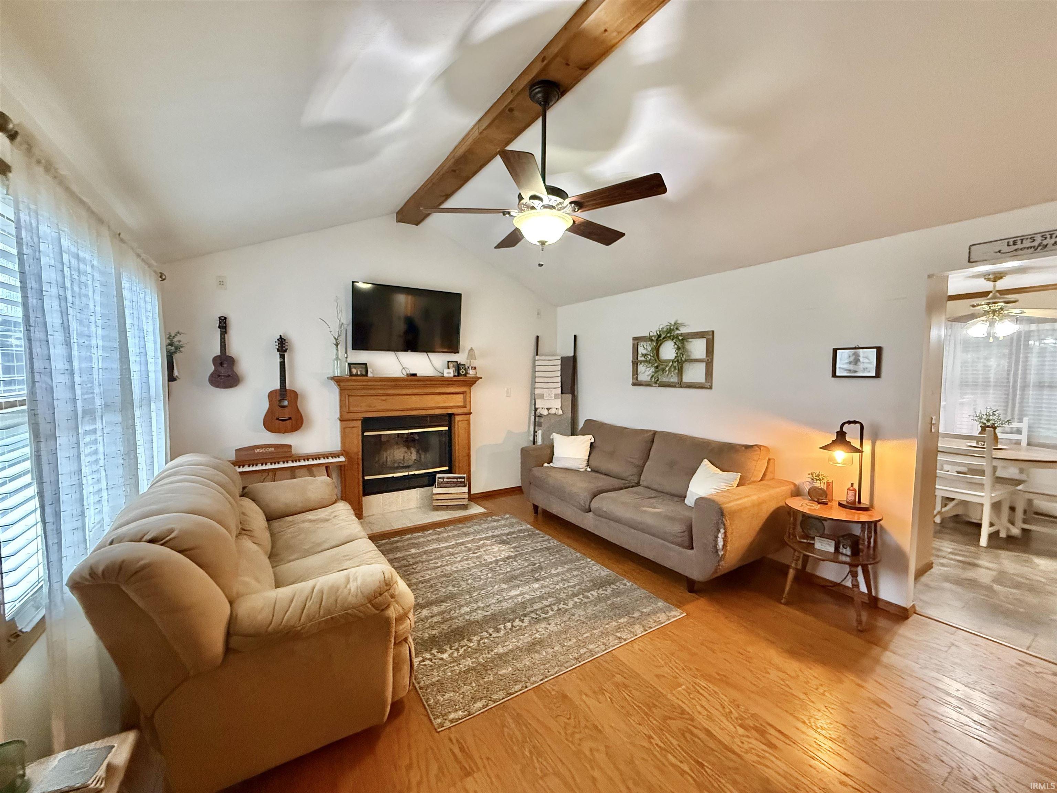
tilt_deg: -2.4
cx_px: 528
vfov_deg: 85.7
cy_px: 396
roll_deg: -1.4
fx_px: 427
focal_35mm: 14
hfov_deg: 102.1
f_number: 2.2
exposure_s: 1/60
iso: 1000
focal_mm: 2.22
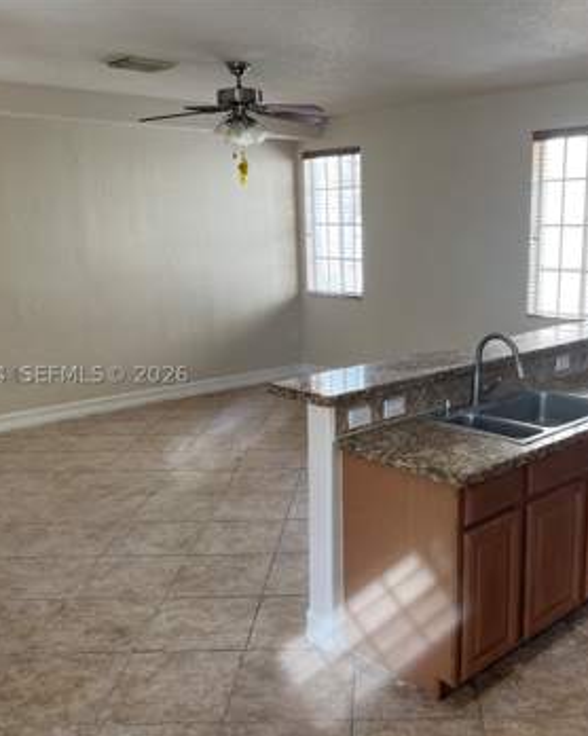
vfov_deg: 51.6
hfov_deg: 41.7
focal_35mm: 35
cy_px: 374
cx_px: 383
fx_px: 762
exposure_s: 1/121
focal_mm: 5.7
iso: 80
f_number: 1.5
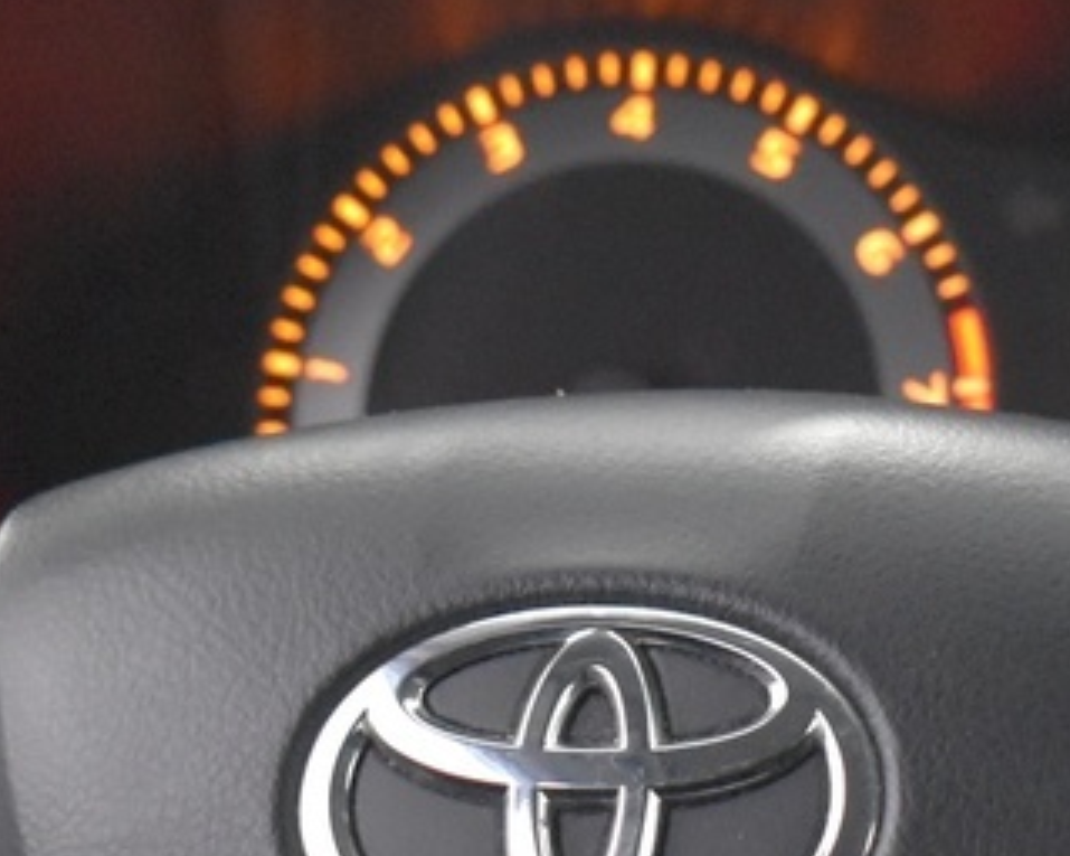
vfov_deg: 7.0
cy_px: 906
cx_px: 755
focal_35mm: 221
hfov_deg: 8.7
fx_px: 7009
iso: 3200
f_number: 4.2
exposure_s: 1/15
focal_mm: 31
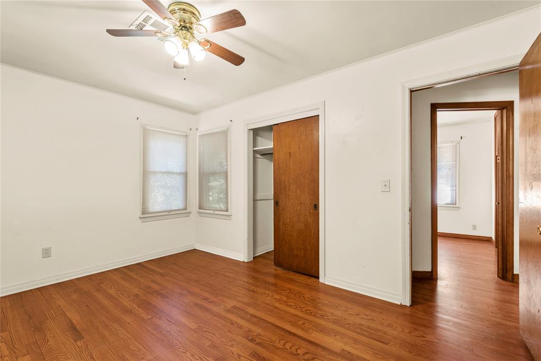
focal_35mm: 16
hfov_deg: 96.7
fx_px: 240
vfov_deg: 73.8
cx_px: 270
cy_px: 180
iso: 100
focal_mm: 16
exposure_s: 1
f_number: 11
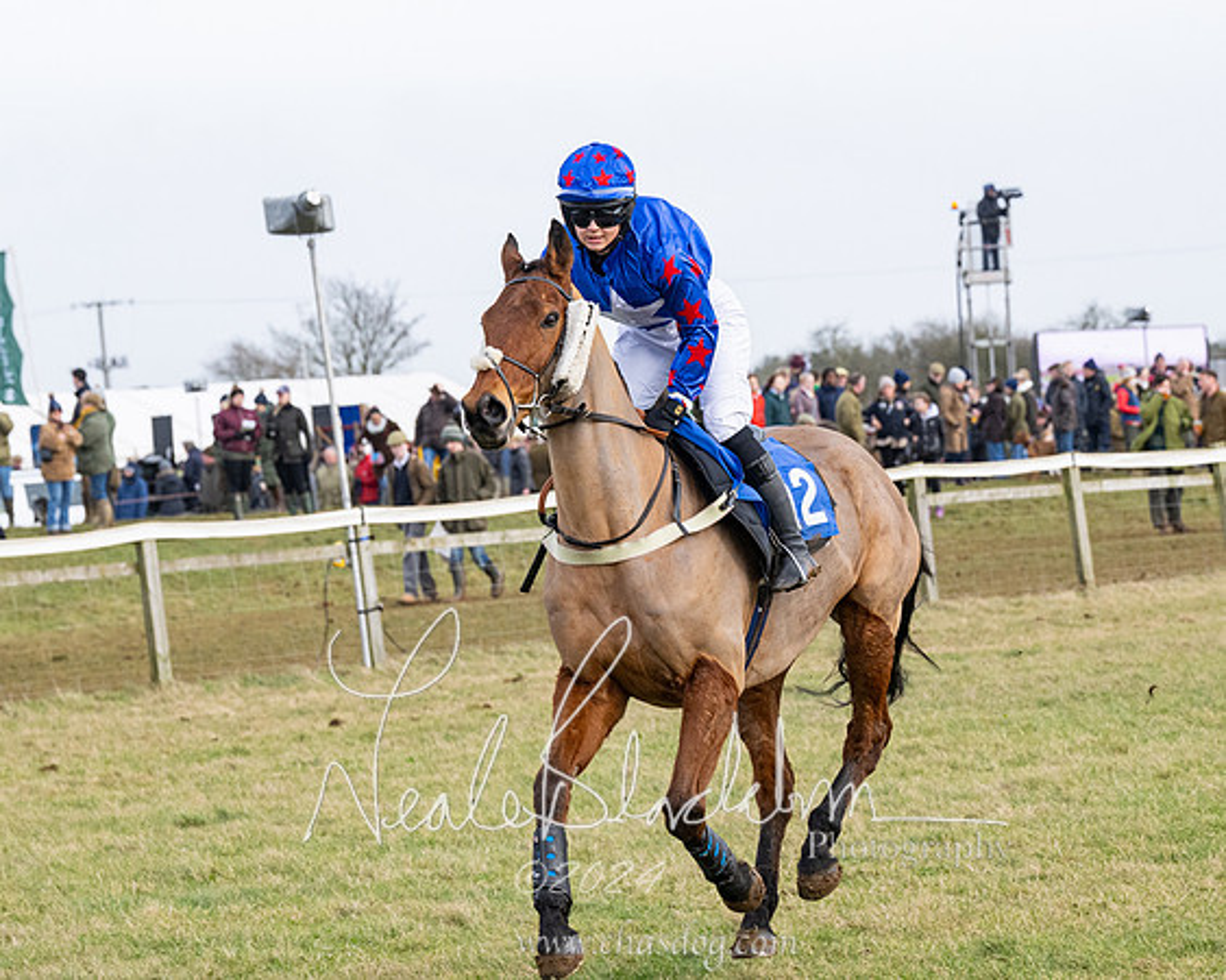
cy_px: 490
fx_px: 5558
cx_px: 613
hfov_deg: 12.6
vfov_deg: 10.1
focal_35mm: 153
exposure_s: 1/1600
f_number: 5
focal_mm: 91
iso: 800
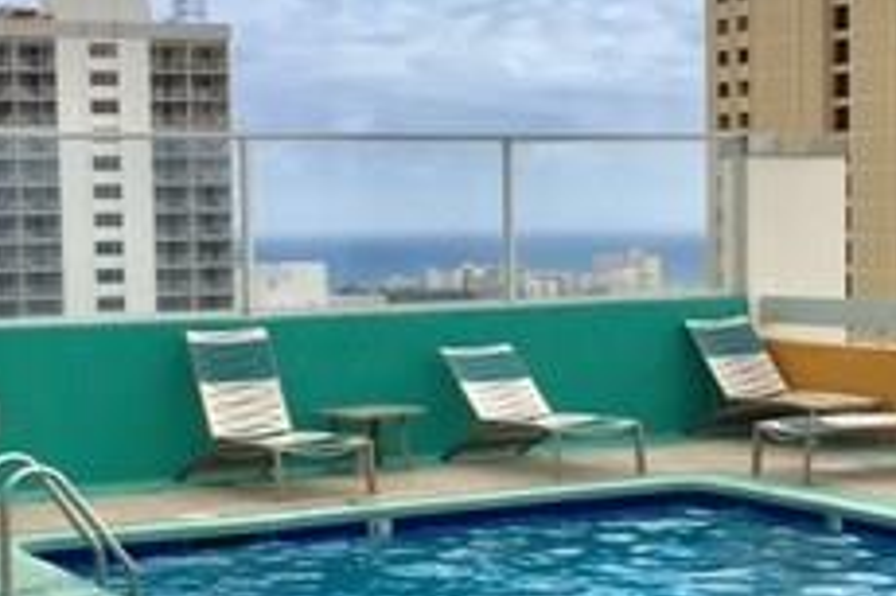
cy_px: 362
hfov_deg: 24.1
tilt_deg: -3.2
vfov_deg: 16.2
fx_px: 2089
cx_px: 592
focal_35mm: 84
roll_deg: +0.6
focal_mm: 4.15
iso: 25
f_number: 2.2
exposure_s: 1/1748
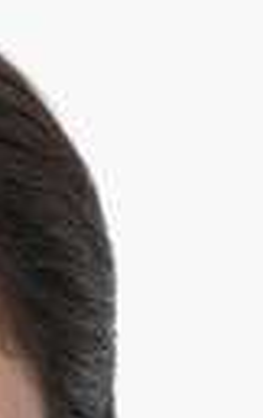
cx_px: -221
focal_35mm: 145
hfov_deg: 8.7
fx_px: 1657
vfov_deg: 13.0
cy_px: 760
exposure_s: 1/125
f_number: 9.5
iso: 125
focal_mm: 35
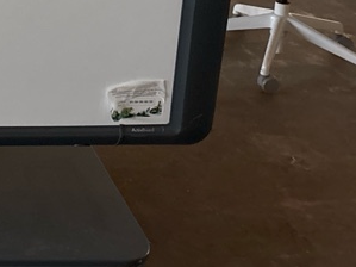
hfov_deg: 19.0
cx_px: -198
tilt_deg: -13.8
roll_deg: -0.9
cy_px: -100
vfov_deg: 15.6
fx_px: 915
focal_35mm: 89
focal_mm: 5.96
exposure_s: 1/57
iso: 500
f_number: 1.6
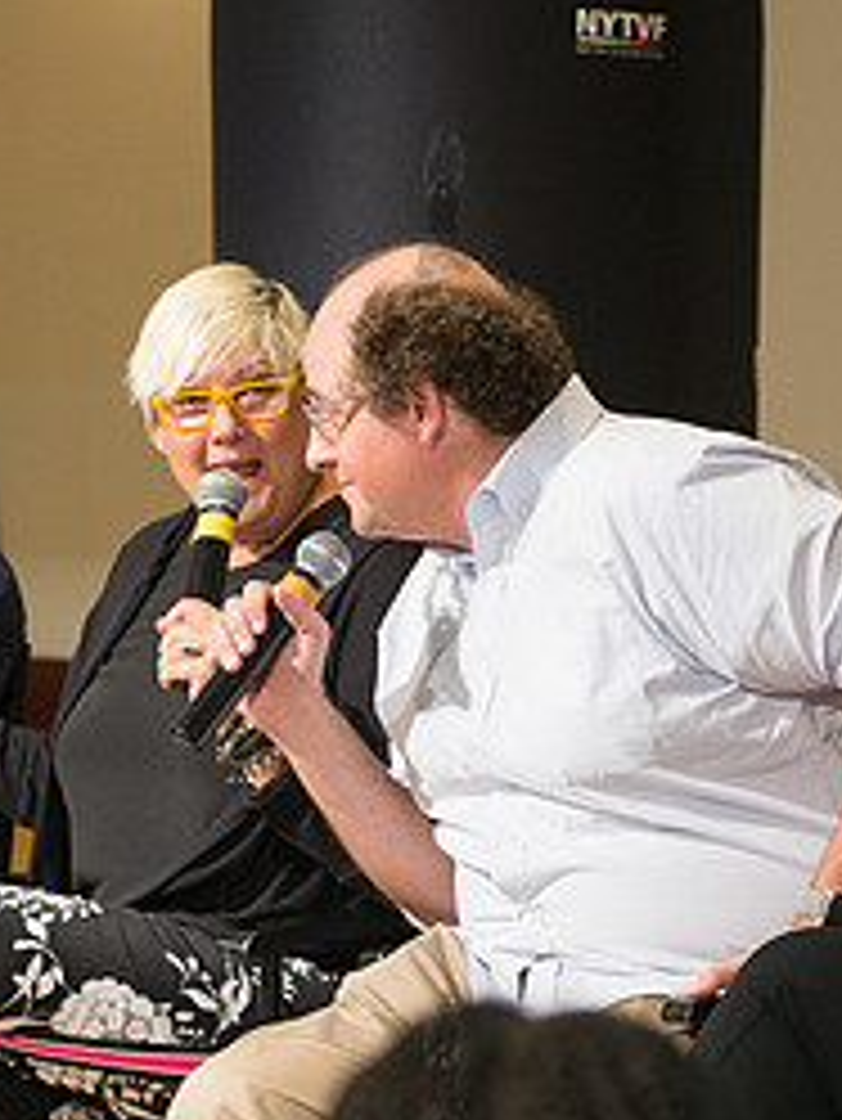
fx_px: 5800
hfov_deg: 8.3
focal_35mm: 179
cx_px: 441
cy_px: 632
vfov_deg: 11.0
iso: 2500
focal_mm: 80
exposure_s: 1/160
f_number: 4
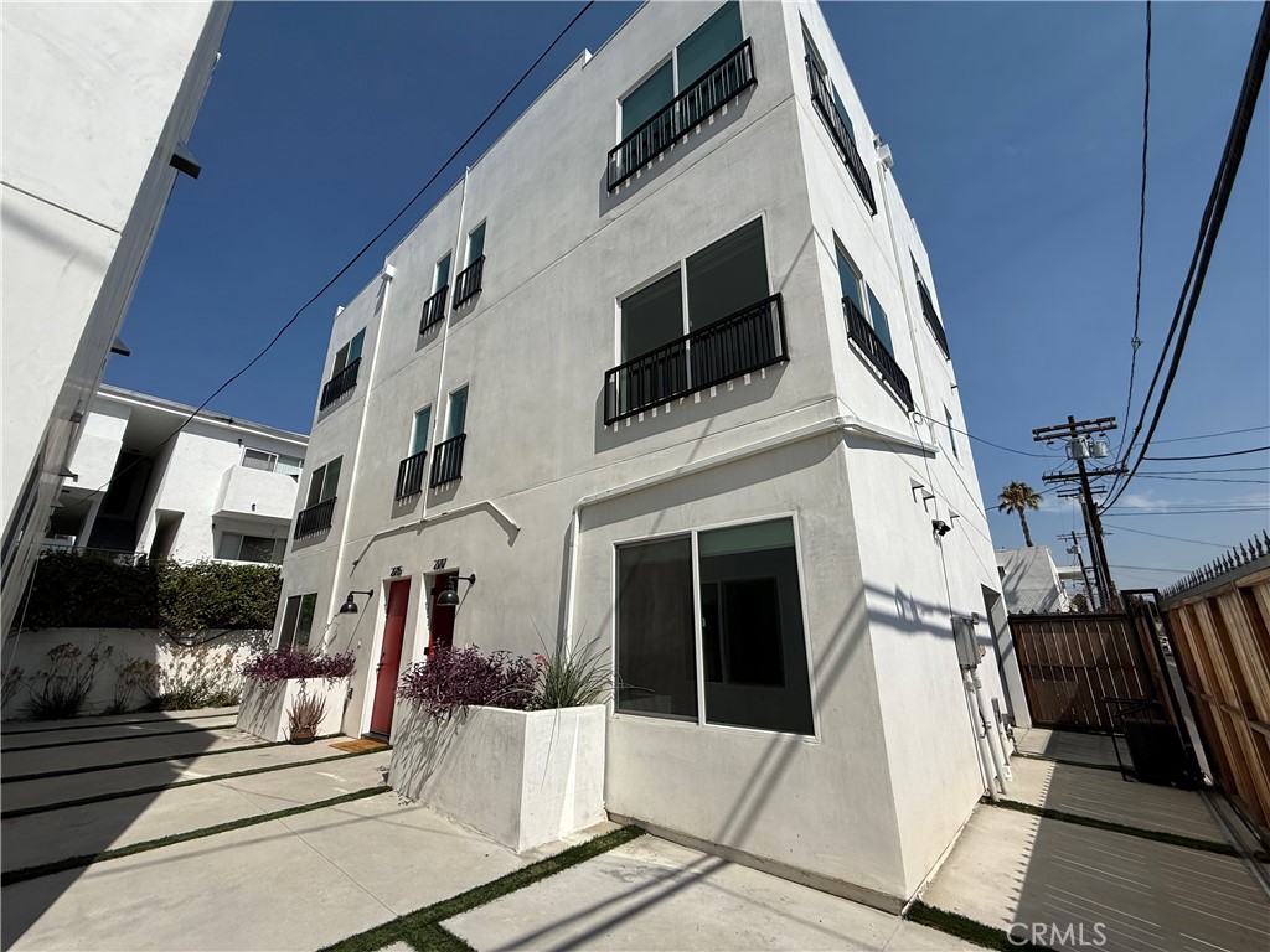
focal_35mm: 14
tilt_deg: +18.6
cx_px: 635
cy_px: 476
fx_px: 514
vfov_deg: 85.7
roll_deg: +0.1
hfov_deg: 102.1
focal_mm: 2.22
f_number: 2.2
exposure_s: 1/5618
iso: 50
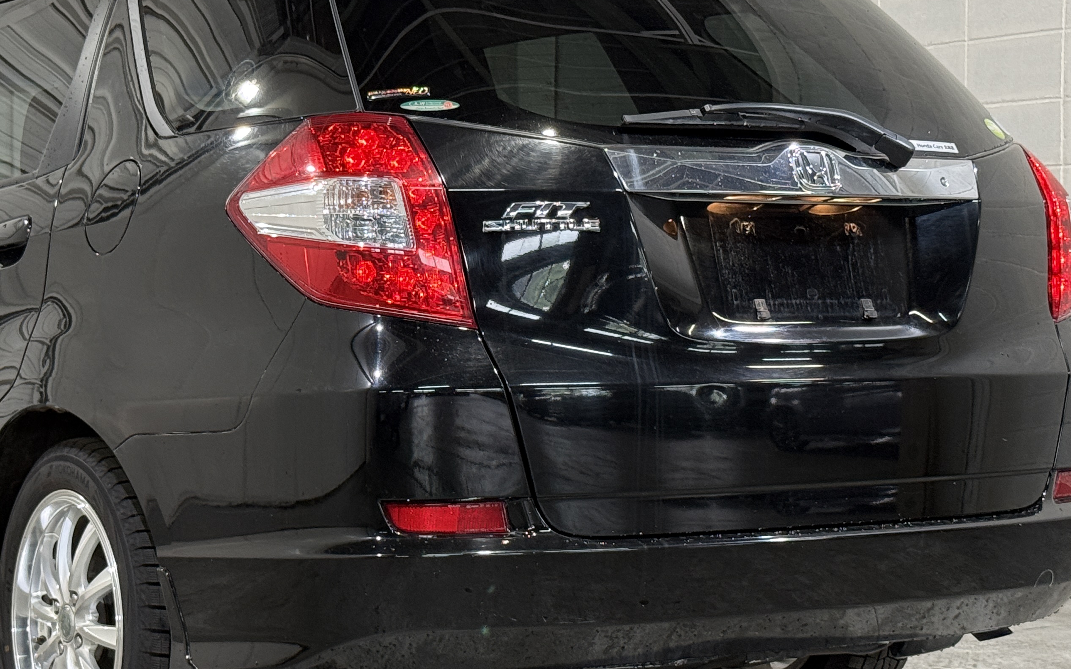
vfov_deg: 16.1
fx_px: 2364
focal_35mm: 81
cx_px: 372
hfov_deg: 25.4
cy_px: 356
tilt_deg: -1.4
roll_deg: -0.4
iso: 200
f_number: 1.78
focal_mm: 6.76
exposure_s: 1/60
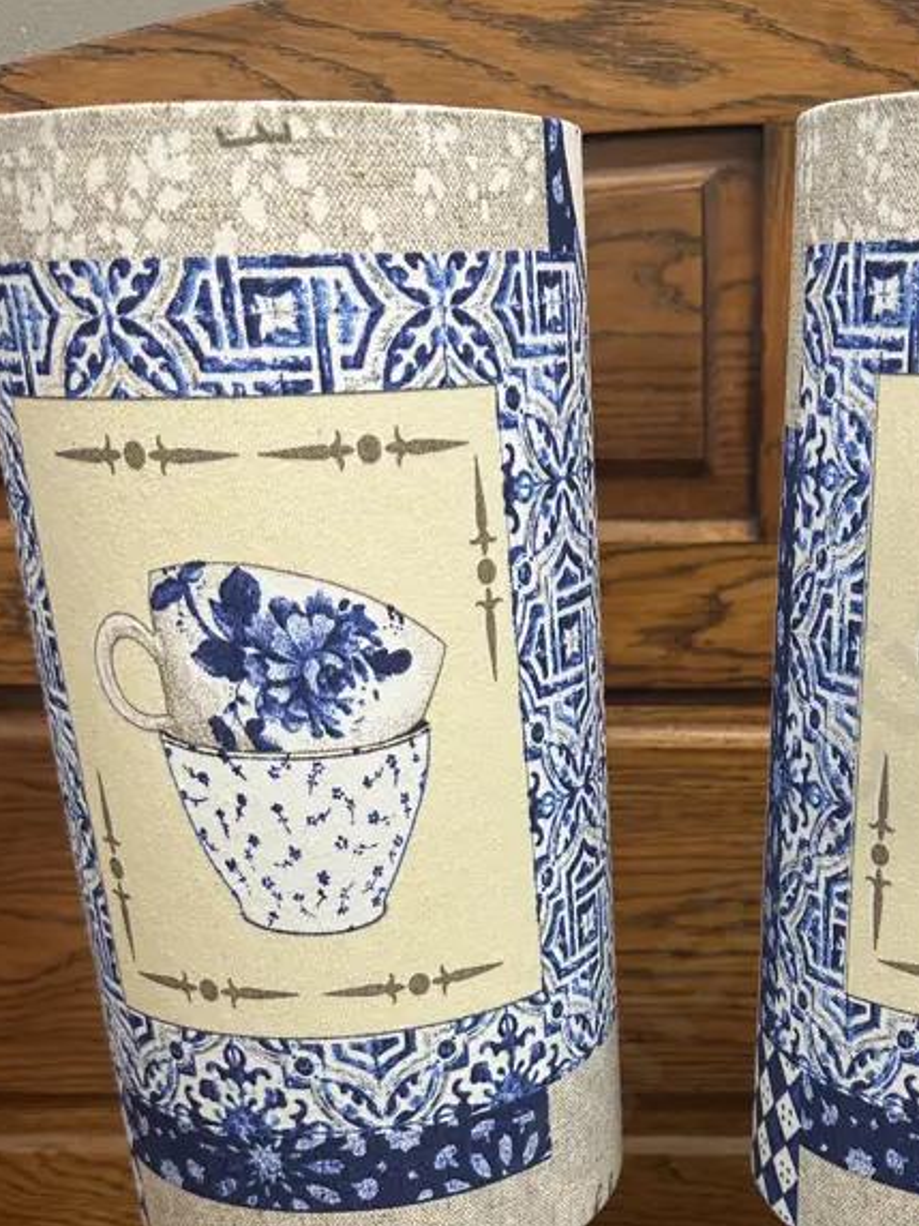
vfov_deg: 41.8
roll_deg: +0.0
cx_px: 675
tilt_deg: -22.9
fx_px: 1522
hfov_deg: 33.0
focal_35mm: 43
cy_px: 990
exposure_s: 1/50
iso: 125
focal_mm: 6.86
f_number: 1.78
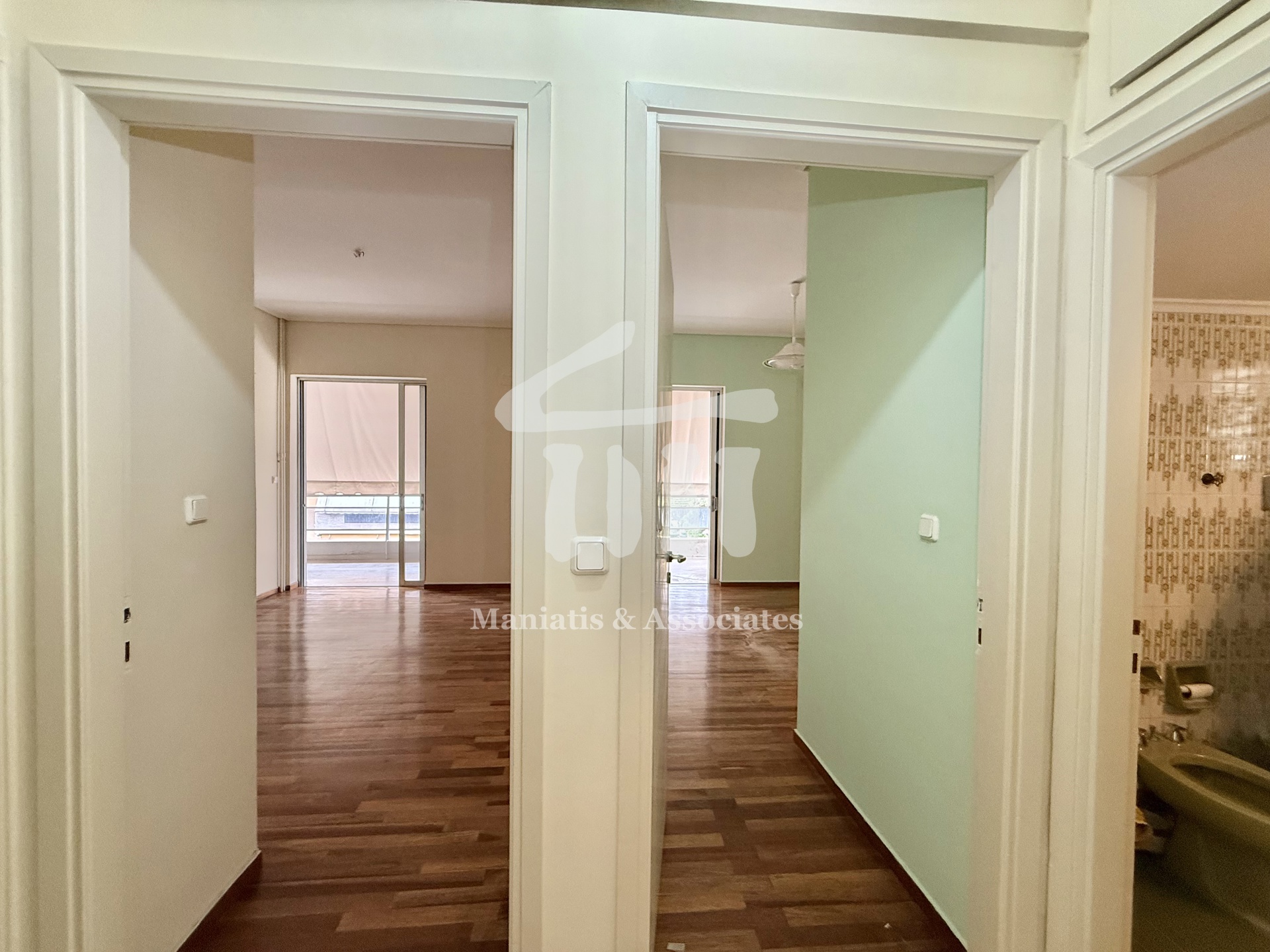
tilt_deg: -1.2
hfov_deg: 102.1
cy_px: 476
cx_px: 635
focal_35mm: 14
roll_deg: -1.4
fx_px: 514
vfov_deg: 85.7
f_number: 2.2
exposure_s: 1/100
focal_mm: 2.22
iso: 250
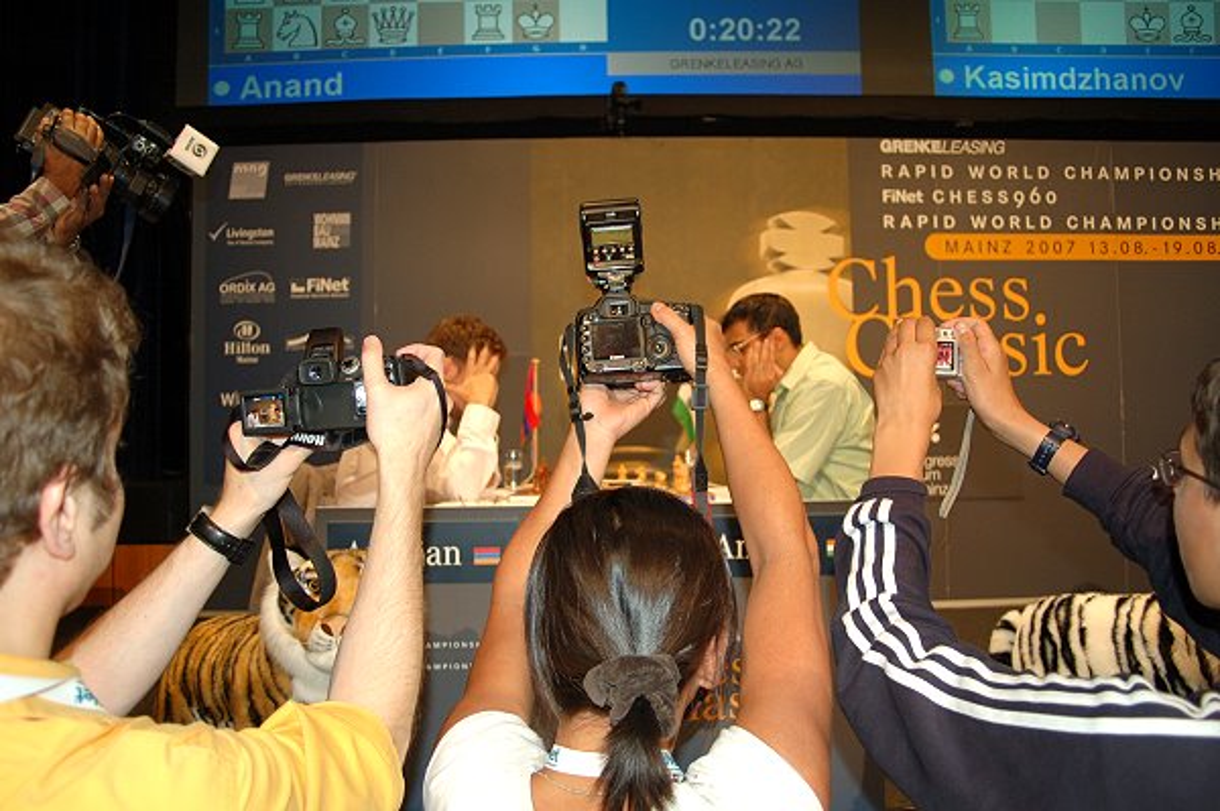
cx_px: 610
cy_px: 406
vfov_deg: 43.5
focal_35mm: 30
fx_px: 1016
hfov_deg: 62.0
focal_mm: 20
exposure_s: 1/60
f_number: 3.8
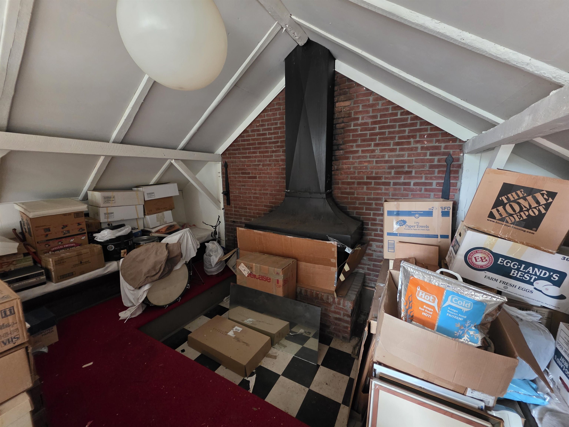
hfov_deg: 106.2
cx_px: 284
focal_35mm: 13
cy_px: 214
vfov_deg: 89.9
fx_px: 214
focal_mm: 2.2
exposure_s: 1/60
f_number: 1.9
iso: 640
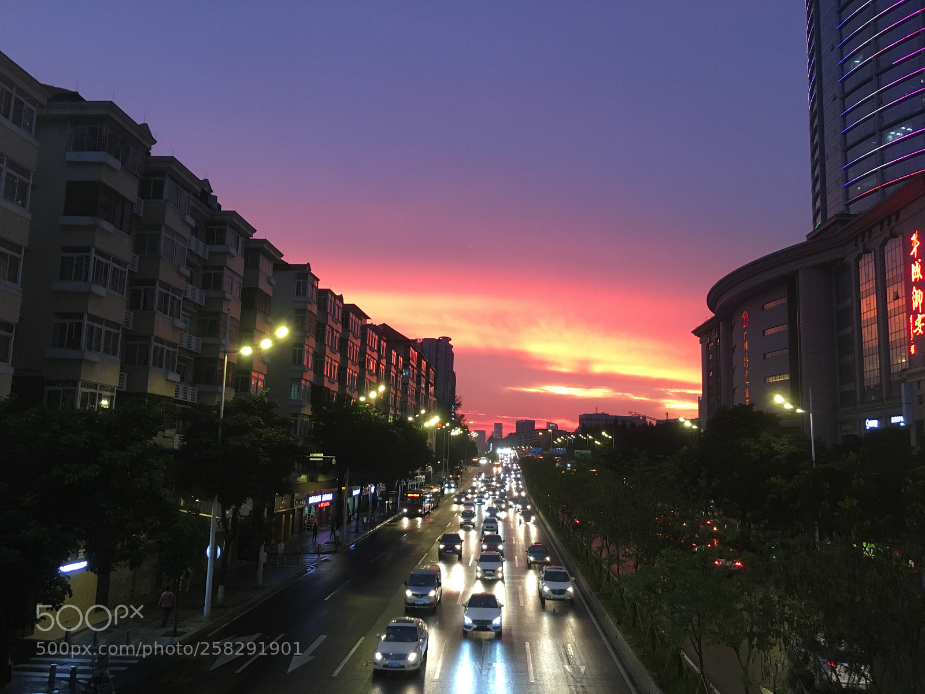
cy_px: 347
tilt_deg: +9.3
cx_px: 462
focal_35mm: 29
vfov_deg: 48.2
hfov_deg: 61.7
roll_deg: -2.3
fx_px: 775
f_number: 2.2
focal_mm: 4.15
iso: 160
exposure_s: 1/33
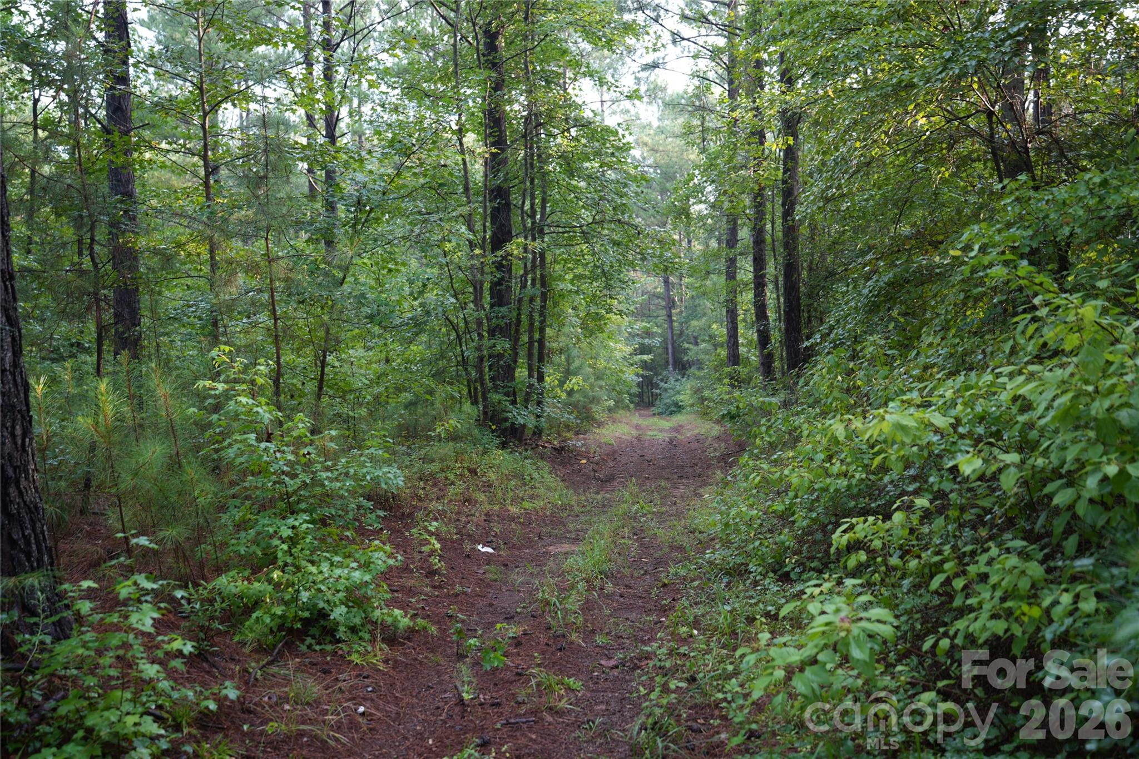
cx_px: 570
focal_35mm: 35
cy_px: 380
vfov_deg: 37.8
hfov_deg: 54.4
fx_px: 1107
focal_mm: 35
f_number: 2.8
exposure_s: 1/40
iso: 125
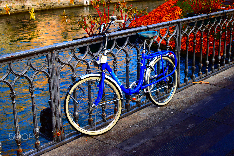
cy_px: 78
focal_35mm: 52
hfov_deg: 37.9
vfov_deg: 25.7
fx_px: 341
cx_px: 117
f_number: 6.3
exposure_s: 1/160
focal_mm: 35
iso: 400
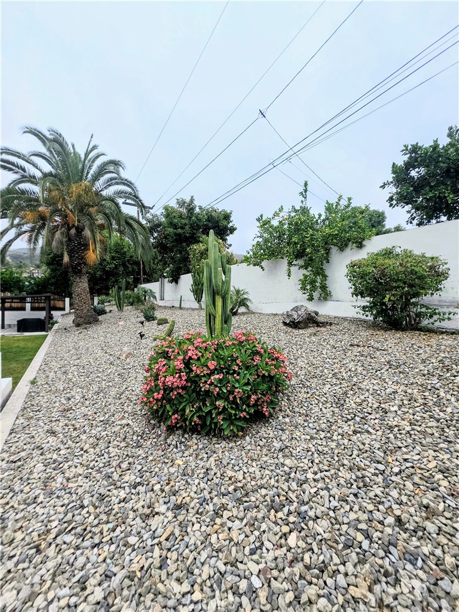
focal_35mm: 13
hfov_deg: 89.9
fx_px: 230
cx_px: 230
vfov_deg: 106.2
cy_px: 306
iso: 20
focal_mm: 2.2
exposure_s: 1/714
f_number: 1.9
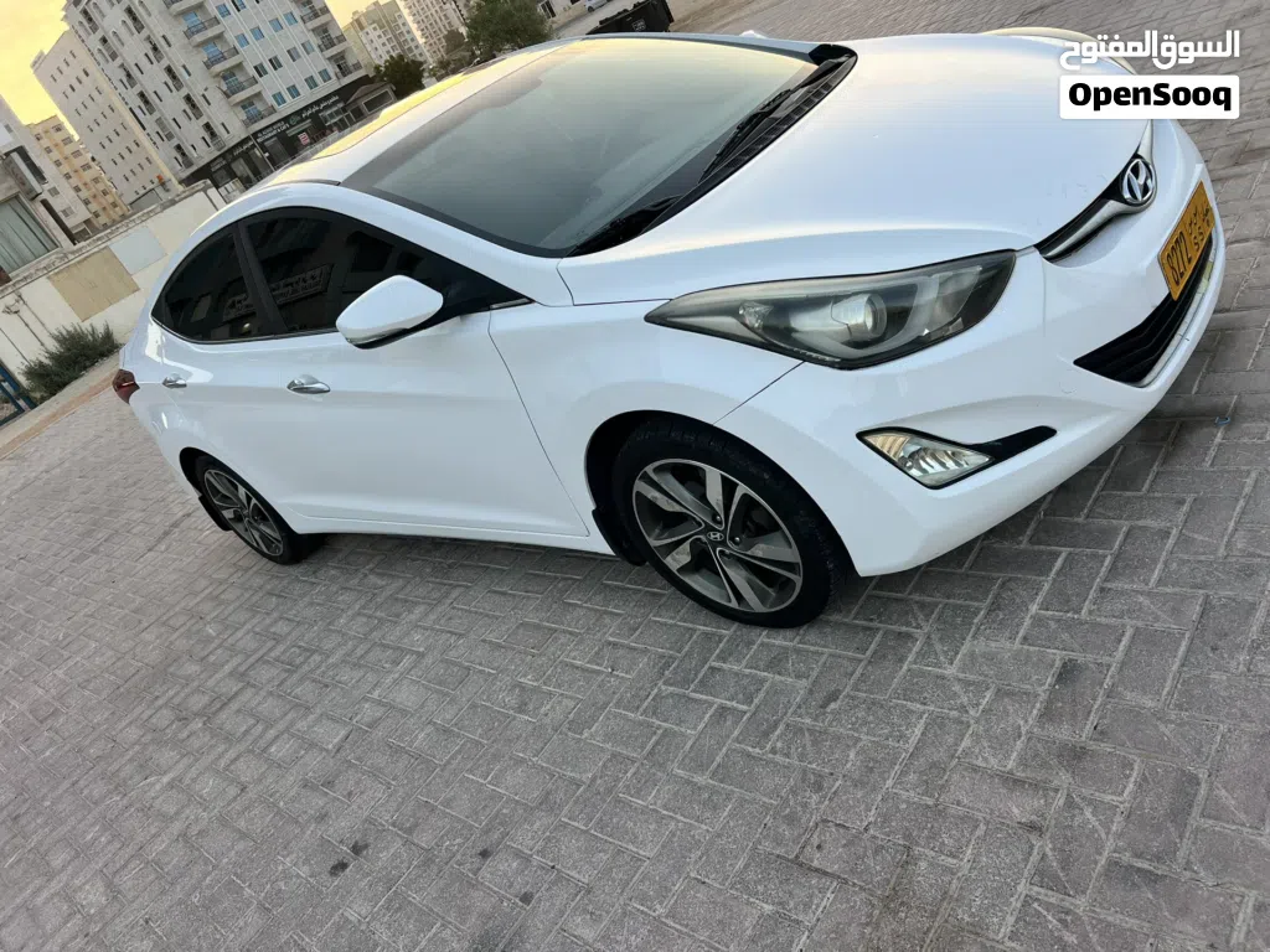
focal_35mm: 26
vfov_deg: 53.1
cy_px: 476
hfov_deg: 67.3
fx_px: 954
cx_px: 635
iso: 50
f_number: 1.5
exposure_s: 1/421
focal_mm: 5.7
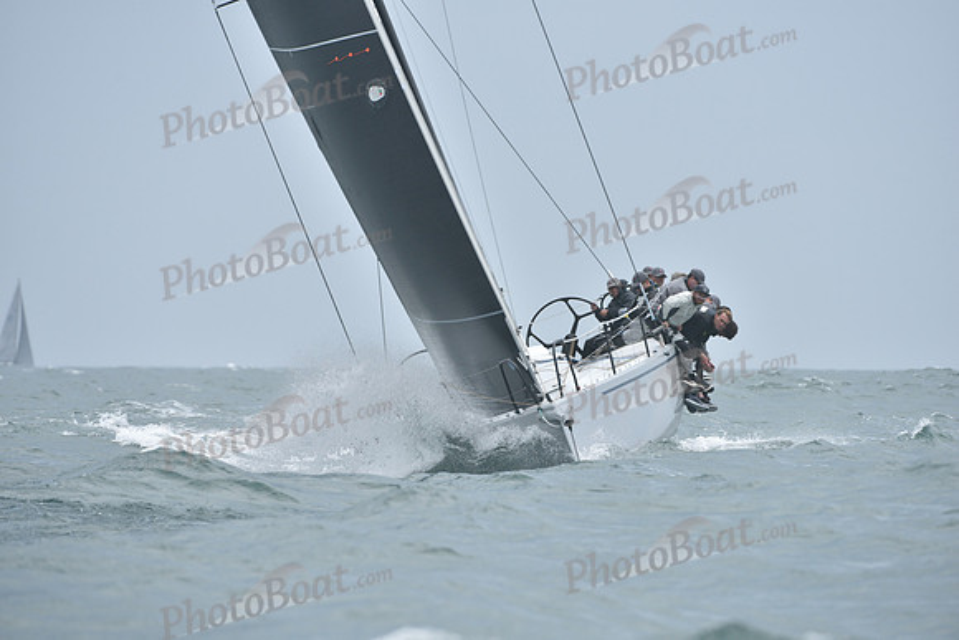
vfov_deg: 3.4
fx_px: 10658
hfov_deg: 5.2
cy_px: 320
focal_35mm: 400
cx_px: 480
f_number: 7.1
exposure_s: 1/1000
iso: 320
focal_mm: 400
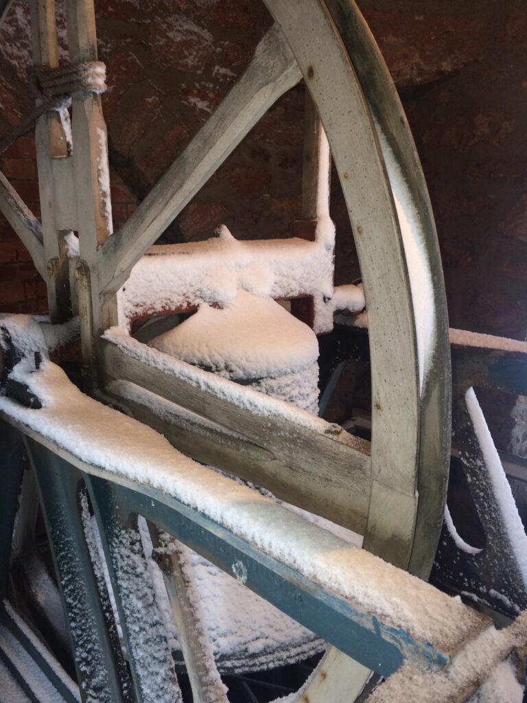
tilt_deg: -14.0
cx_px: 264
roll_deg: +1.6
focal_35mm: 29
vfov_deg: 61.7
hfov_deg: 48.2
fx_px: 589
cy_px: 352
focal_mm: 4.15
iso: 50
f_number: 2.2
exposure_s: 1/33
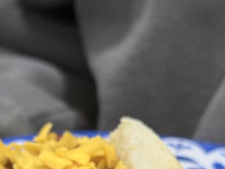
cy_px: 236
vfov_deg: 12.4
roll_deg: -5.5
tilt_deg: -34.3
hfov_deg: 17.1
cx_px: 93
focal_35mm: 115
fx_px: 748
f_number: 1.78
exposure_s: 1/60
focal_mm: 6.76
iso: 100
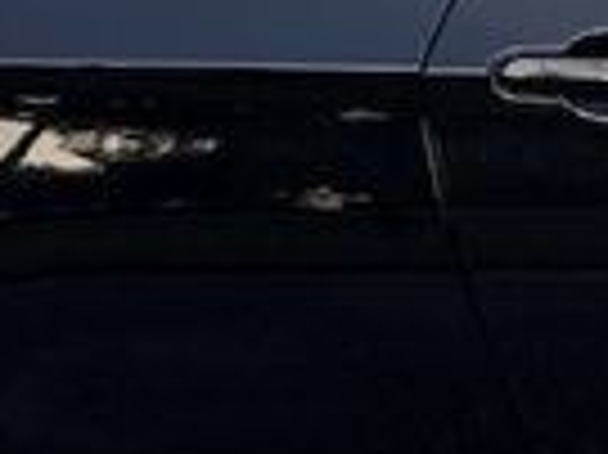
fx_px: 3194
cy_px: -557
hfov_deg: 10.5
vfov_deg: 7.7
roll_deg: +0.0
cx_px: 919
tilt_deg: -2.8
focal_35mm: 182
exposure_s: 1/888
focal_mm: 6.76
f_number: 1.78
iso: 80
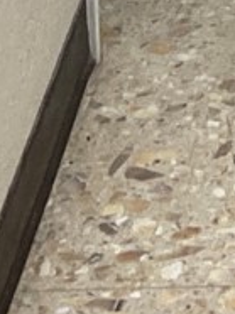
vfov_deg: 6.5
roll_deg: -0.1
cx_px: 506
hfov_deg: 5.4
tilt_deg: -10.3
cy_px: -761
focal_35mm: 269
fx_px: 2441
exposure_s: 1/120
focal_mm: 4.25
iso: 100
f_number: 1.8
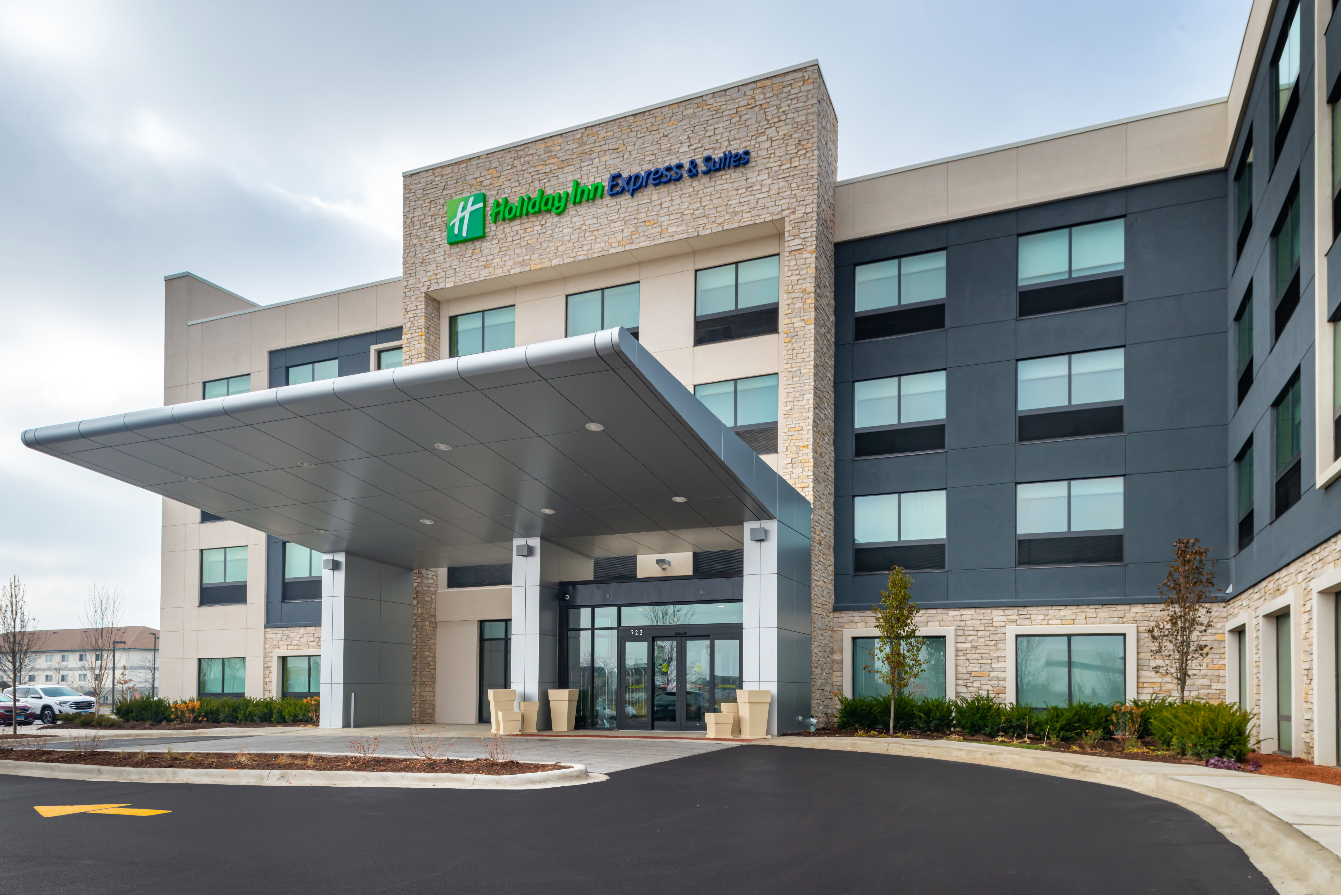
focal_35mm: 24
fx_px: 894
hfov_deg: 73.7
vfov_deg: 53.2
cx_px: 670
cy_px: 448
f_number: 11
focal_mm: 24
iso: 250
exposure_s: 1/160
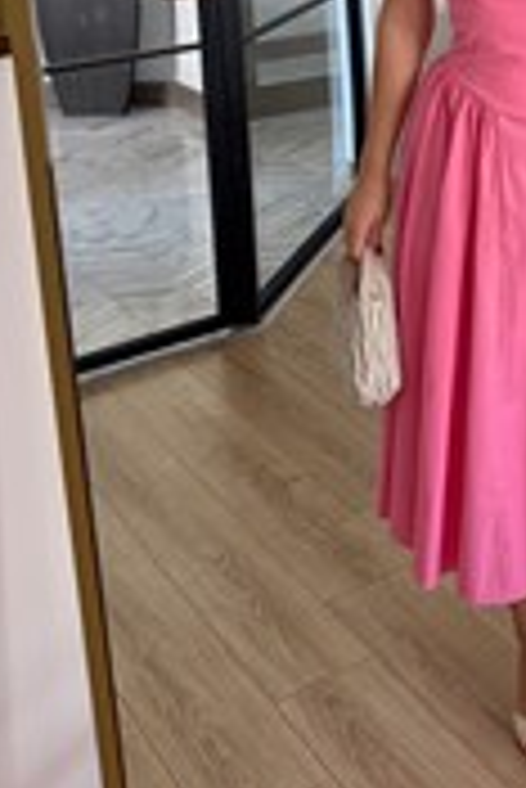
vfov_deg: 32.4
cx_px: 504
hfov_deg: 23.0
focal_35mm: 57
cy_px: 14
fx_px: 1247
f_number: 1.78
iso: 200
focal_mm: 6.76
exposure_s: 1/121
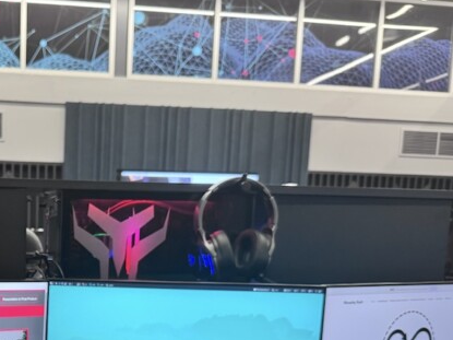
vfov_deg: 25.2
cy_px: 370
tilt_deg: -8.4
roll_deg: -1.3
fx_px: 706
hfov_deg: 33.5
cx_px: 38
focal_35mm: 54
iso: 250
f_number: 1.78
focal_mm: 6.76
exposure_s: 1/58
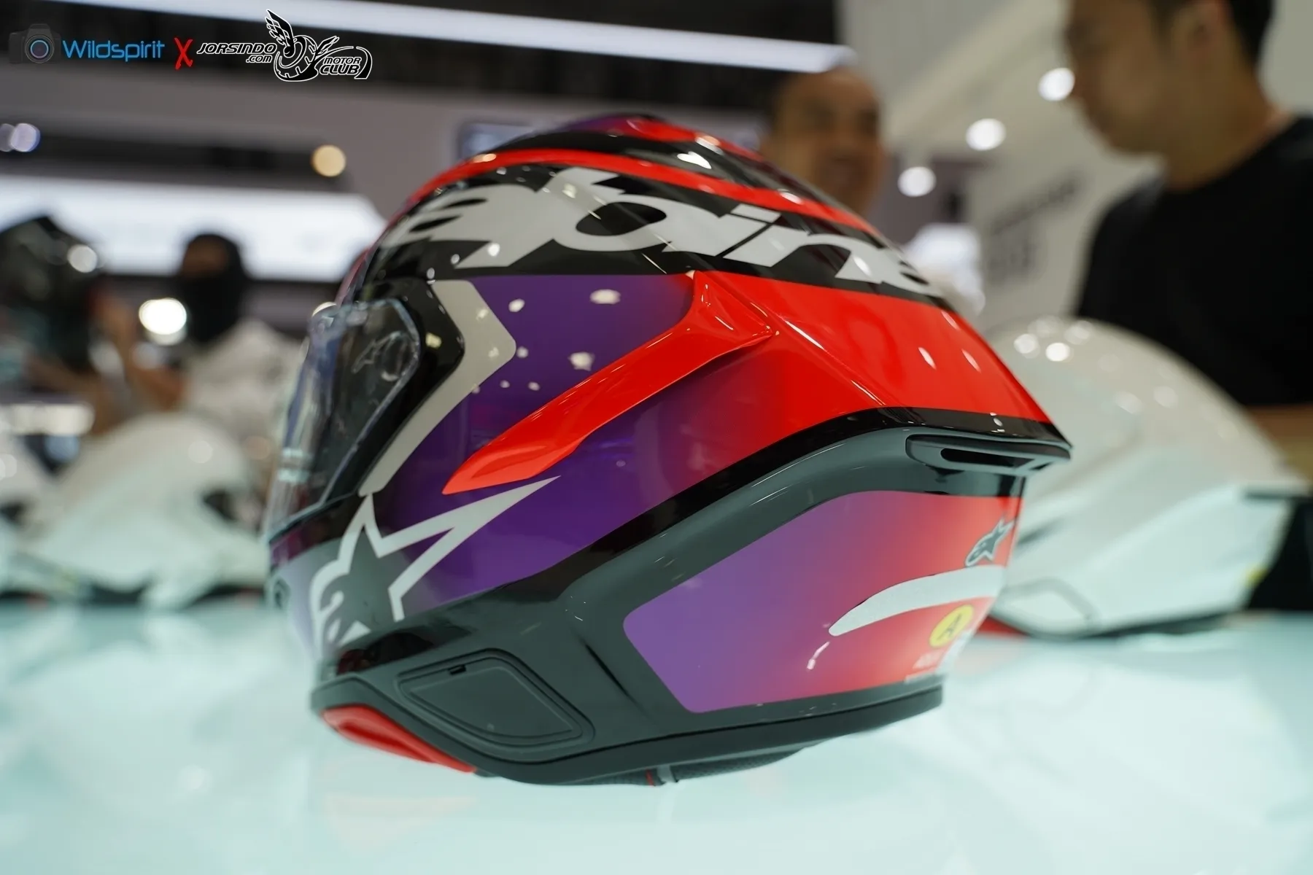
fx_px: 1058
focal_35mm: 29
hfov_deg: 63.7
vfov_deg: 45.0
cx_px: 656
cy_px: 438
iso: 100
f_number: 3.5
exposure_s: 1/100
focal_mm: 29
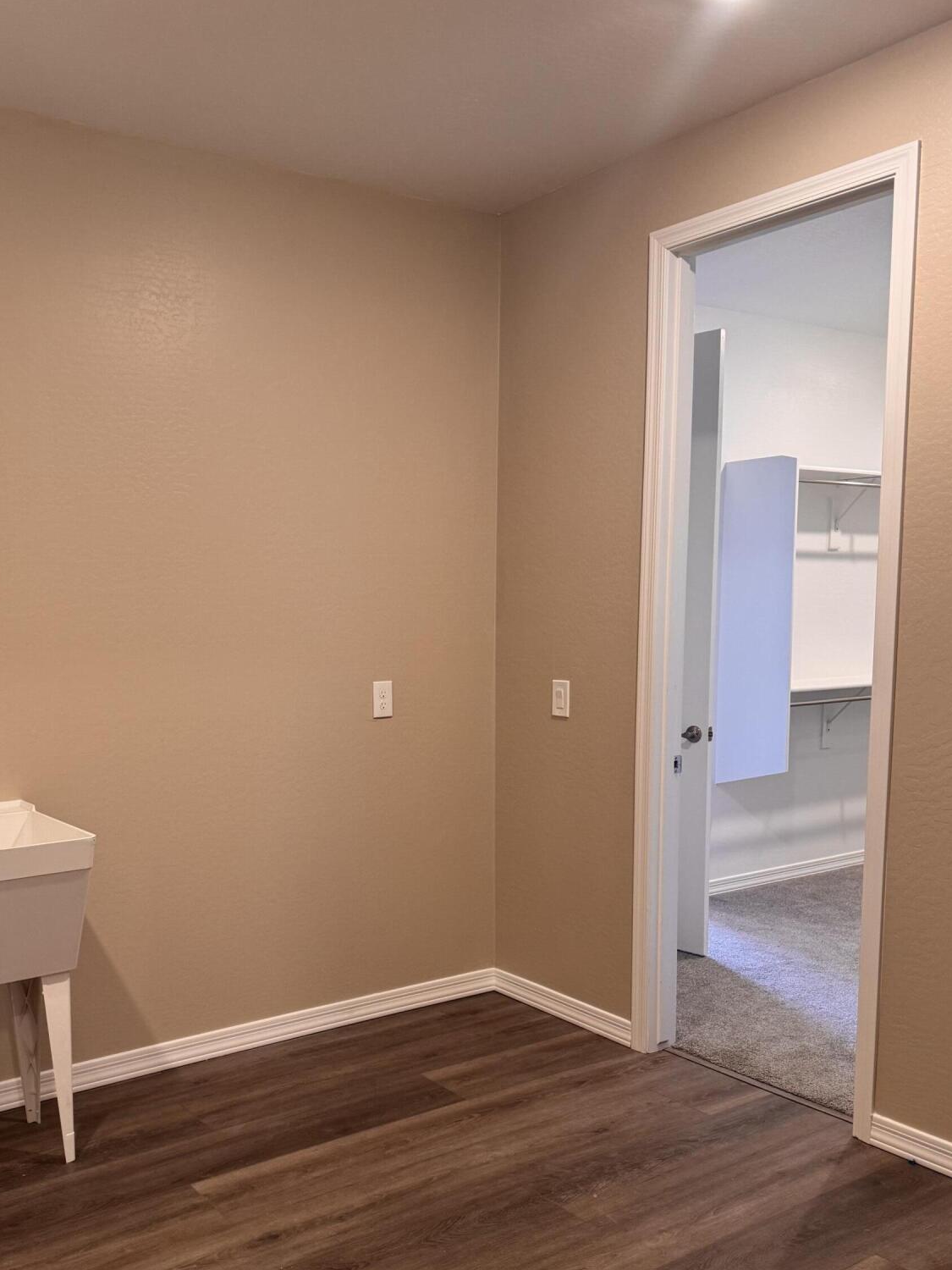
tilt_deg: -7.1
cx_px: 350
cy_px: 749
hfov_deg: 43.8
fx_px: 1173
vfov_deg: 56.5
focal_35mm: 32
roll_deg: +0.9
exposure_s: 1/60
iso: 200
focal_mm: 6.76
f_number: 1.78
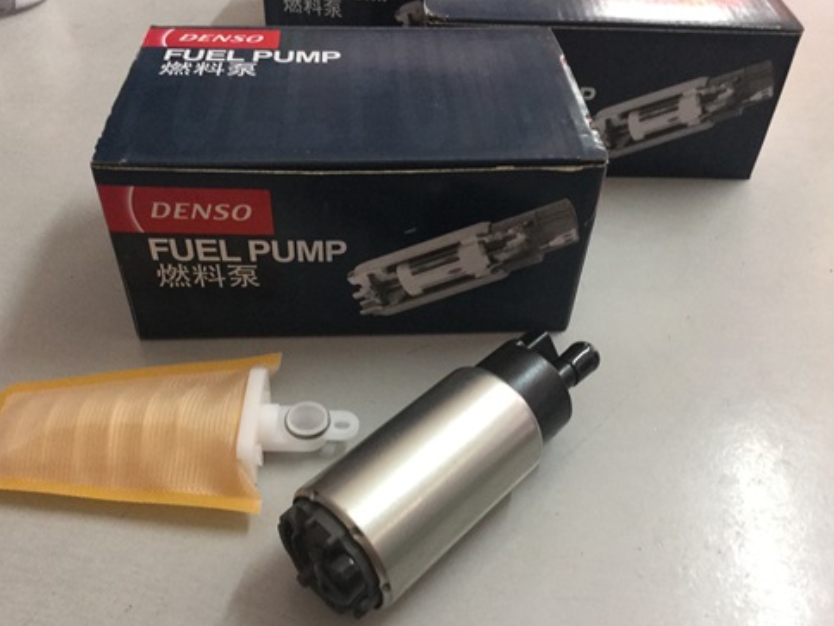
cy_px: 310
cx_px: 405
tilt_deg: -43.3
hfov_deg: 56.8
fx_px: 771
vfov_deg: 44.2
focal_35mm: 32
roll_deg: -4.4
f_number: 2.4
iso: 200
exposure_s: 1/20
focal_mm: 3.3
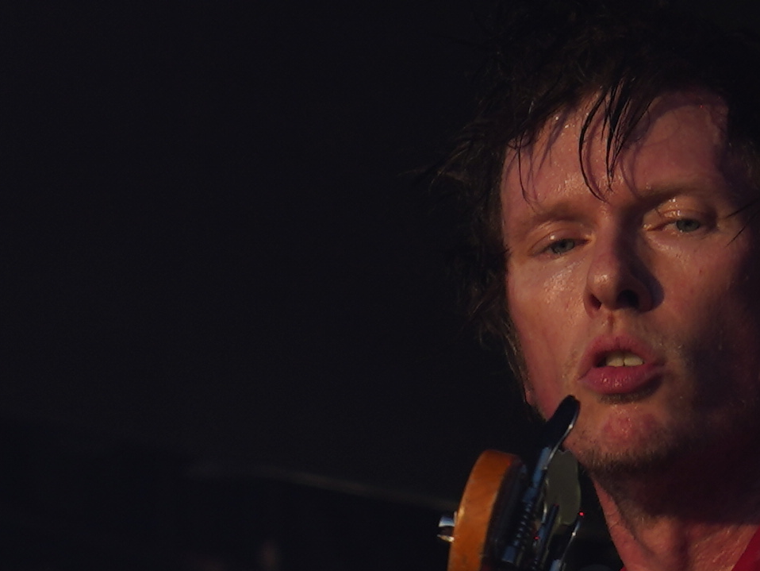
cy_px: 1169
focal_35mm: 632
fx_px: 13879
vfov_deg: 2.3
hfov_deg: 3.1
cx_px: -158
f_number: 7.1
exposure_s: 1/400
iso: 100
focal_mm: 105
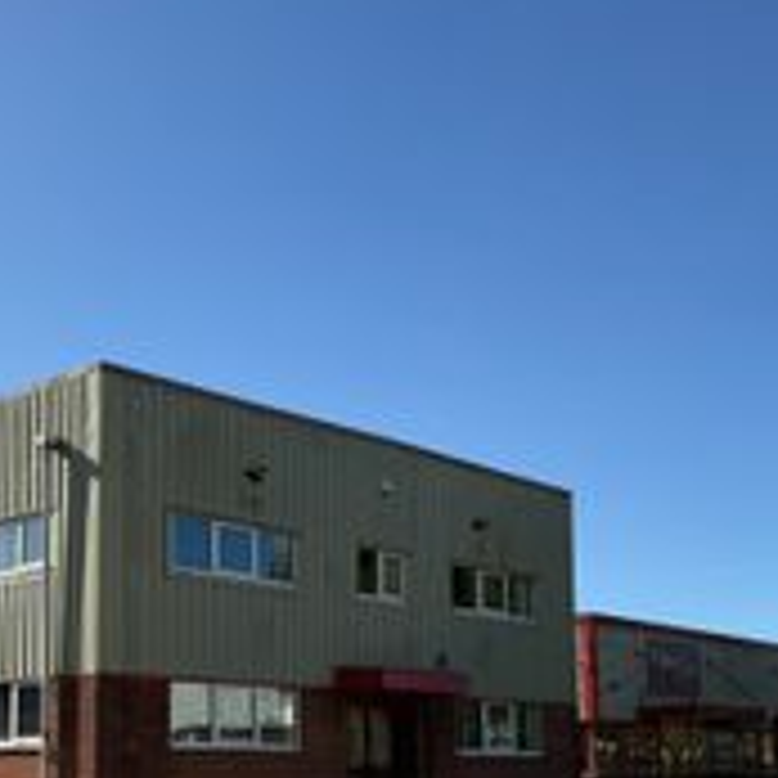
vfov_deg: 33.7
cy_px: 616
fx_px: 1246
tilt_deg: +7.6
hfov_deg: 33.8
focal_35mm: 49
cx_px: 166
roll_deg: -0.3
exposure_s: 1/5714
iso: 80
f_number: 1.78
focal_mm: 6.76
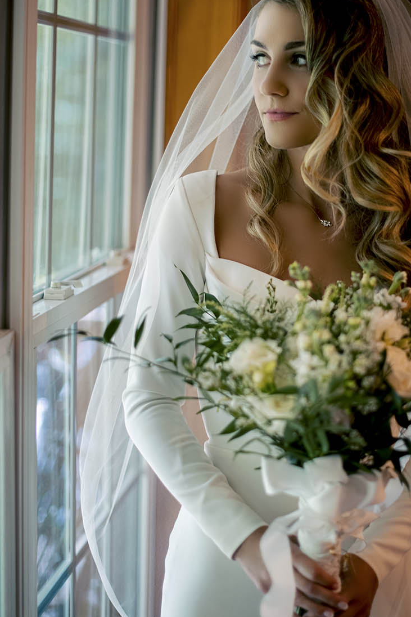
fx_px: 1250
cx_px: 281
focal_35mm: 73
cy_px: 295
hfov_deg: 18.6
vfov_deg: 27.7
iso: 320
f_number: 1.4
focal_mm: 50
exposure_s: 1/125
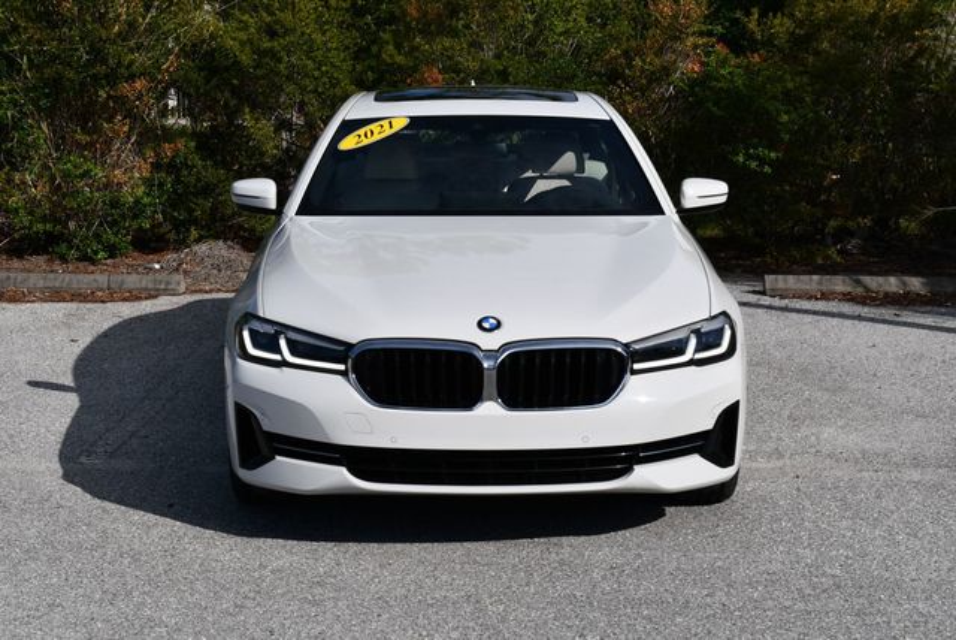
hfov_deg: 29.6
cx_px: 478
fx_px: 1807
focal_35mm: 68
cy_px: 320
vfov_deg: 20.1
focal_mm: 34
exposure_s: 1/400
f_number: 10
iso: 100
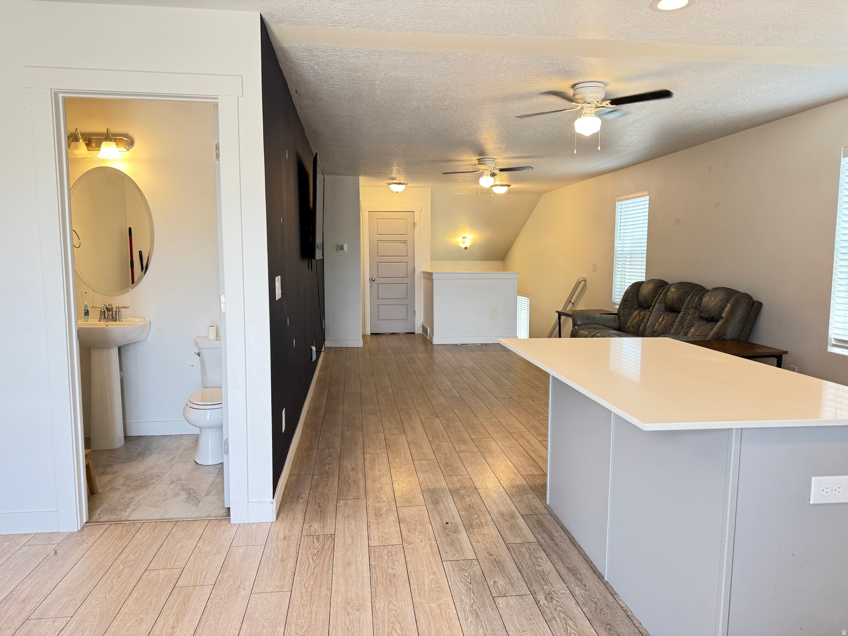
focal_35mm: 24
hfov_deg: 71.6
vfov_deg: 56.8
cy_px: 318
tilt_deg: -7.4
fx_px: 588
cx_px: 424
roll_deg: -0.6
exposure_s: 1/60
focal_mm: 6.76
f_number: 1.78
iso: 125
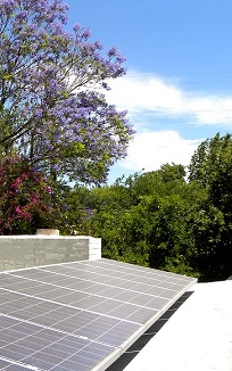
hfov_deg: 20.2
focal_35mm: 60
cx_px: -49
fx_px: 606
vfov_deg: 34.0
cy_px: 204
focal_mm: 5.9
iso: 64
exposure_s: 1/300
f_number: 5
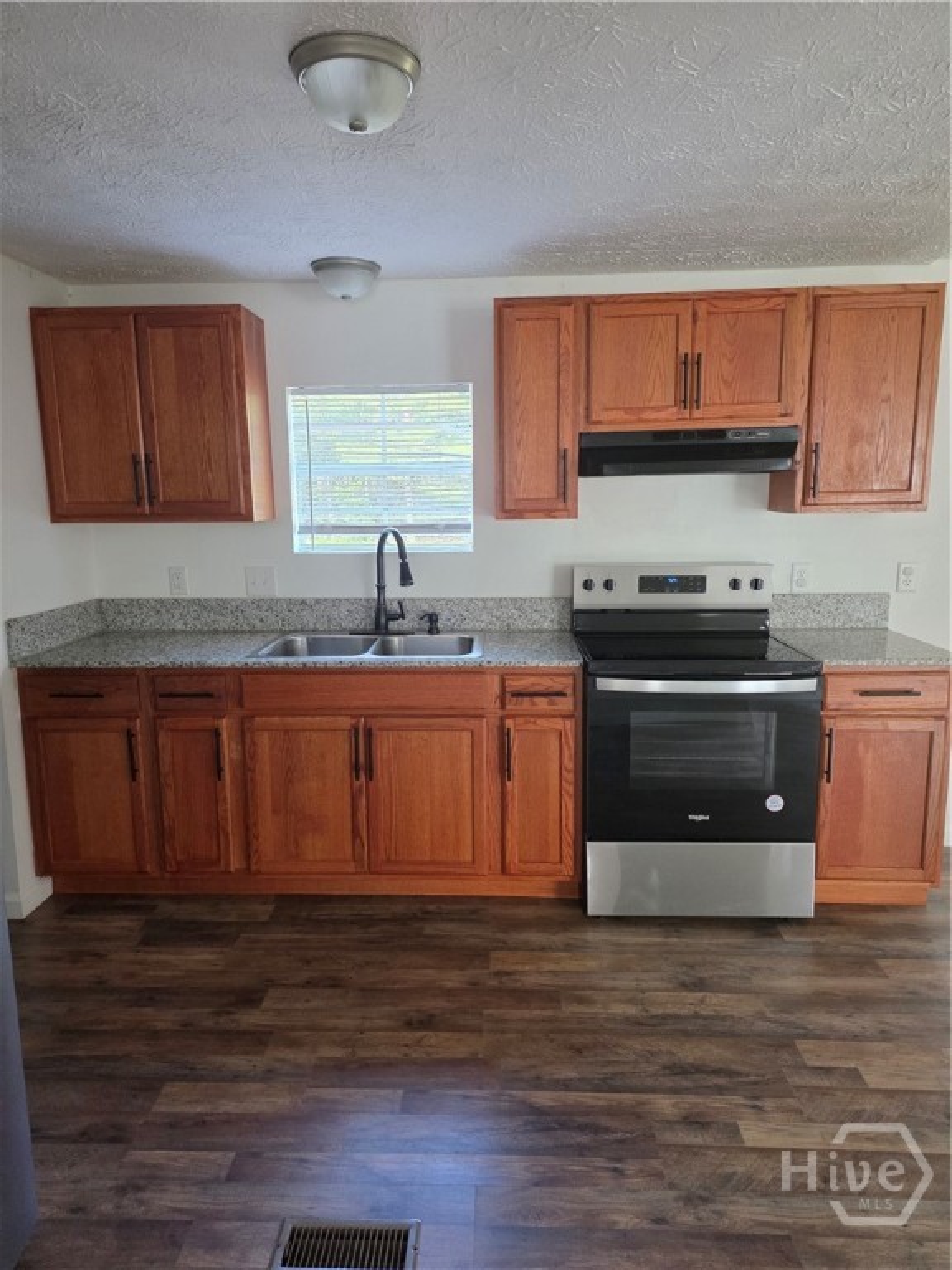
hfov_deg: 58.9
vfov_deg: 73.9
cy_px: 635
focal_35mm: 23
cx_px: 476
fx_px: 843
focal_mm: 6.25
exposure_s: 1/120
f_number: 1.7
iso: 500
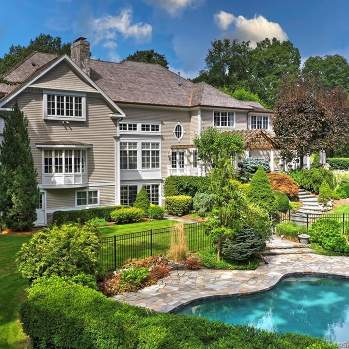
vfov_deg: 46.0
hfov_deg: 45.8
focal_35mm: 36
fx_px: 411
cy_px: 174
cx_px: 143
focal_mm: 10.3
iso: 100
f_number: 5
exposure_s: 1/240
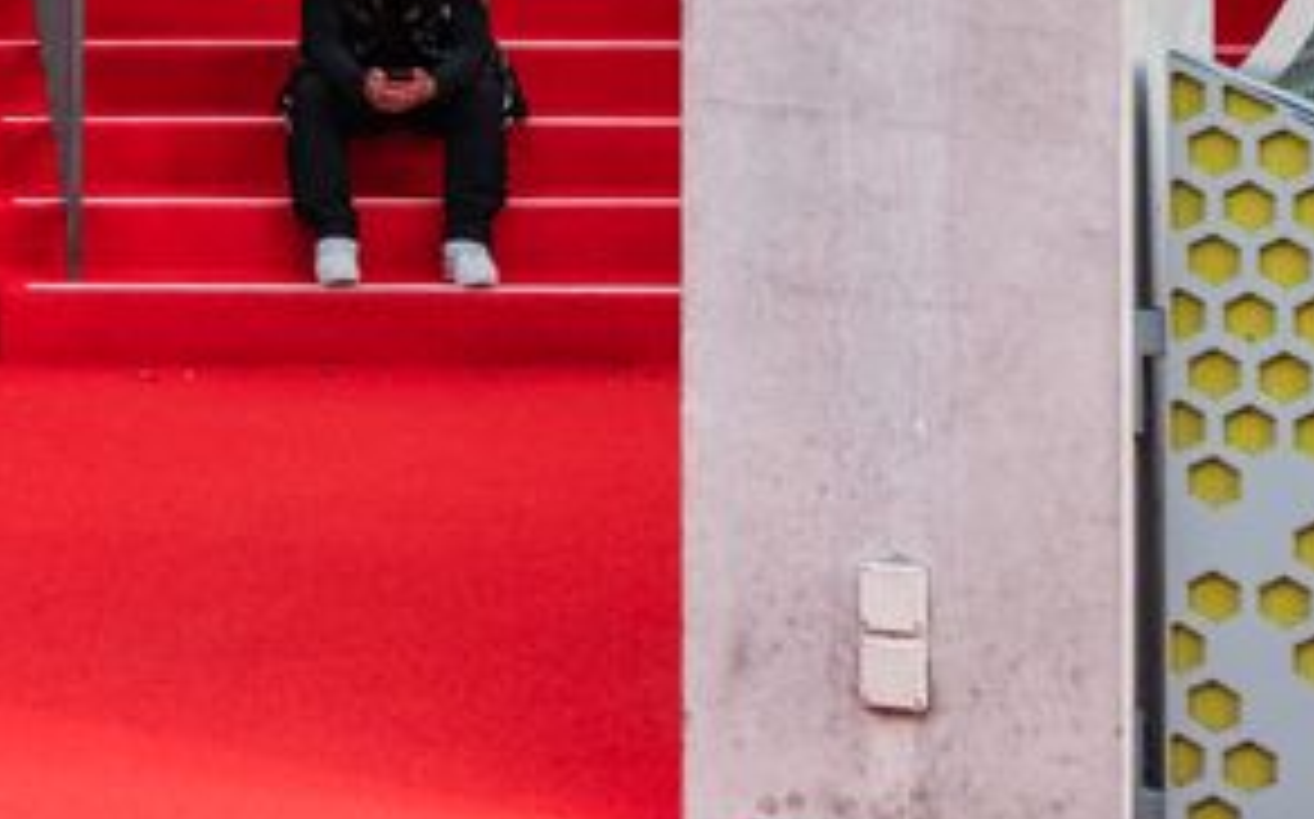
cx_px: 655
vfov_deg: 18.0
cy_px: -220
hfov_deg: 30.2
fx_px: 2433
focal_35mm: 68
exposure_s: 1/500
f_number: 3.2
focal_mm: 25.4
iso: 800
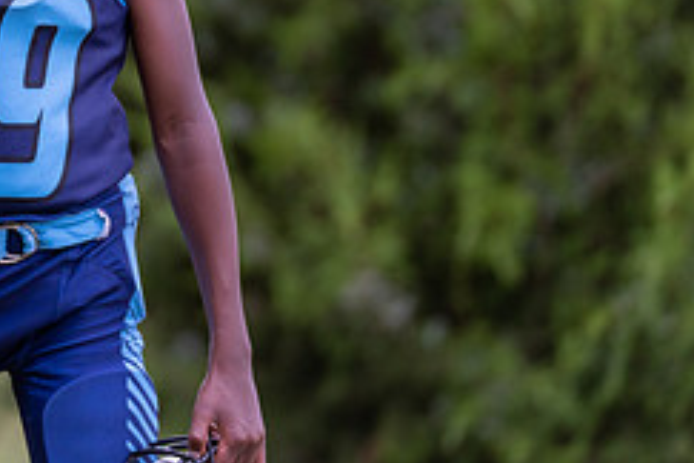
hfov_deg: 6.3
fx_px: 6265
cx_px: 17
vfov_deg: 4.2
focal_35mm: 325
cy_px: -59
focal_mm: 136
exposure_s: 1/320
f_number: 2.8
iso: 500
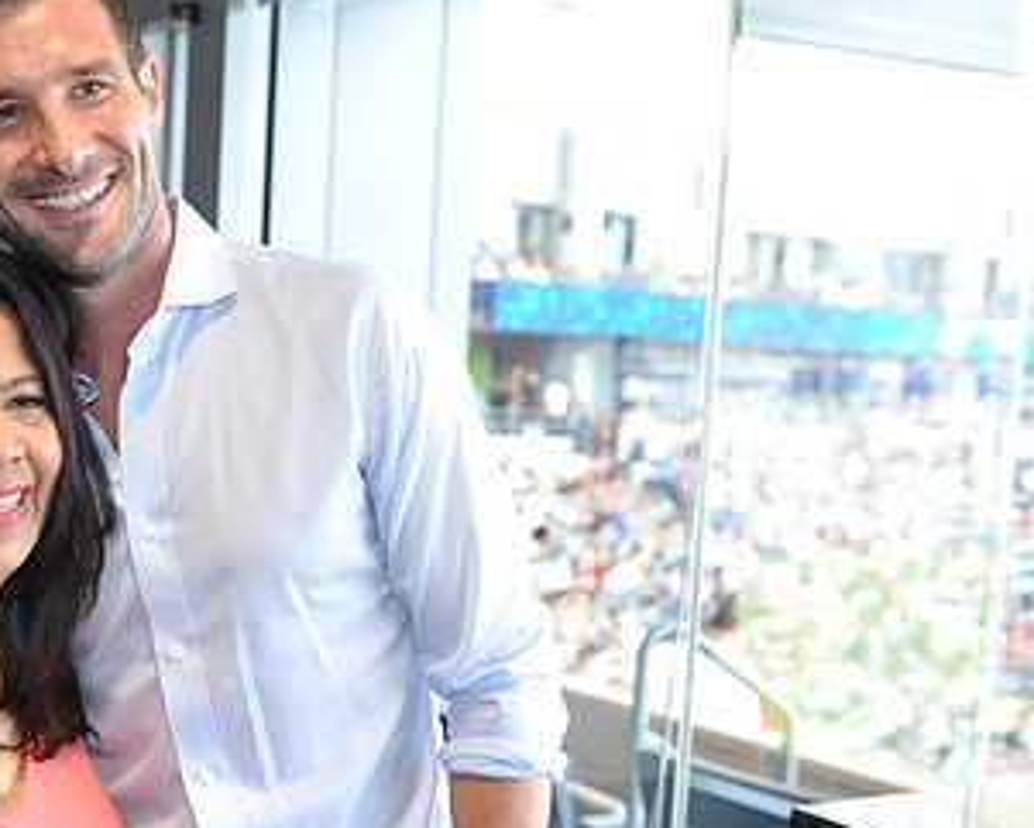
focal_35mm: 56
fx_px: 1714
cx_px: 161
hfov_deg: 32.4
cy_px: 515
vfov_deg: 27.1
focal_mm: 31
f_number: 3.5
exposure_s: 1/80
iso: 250
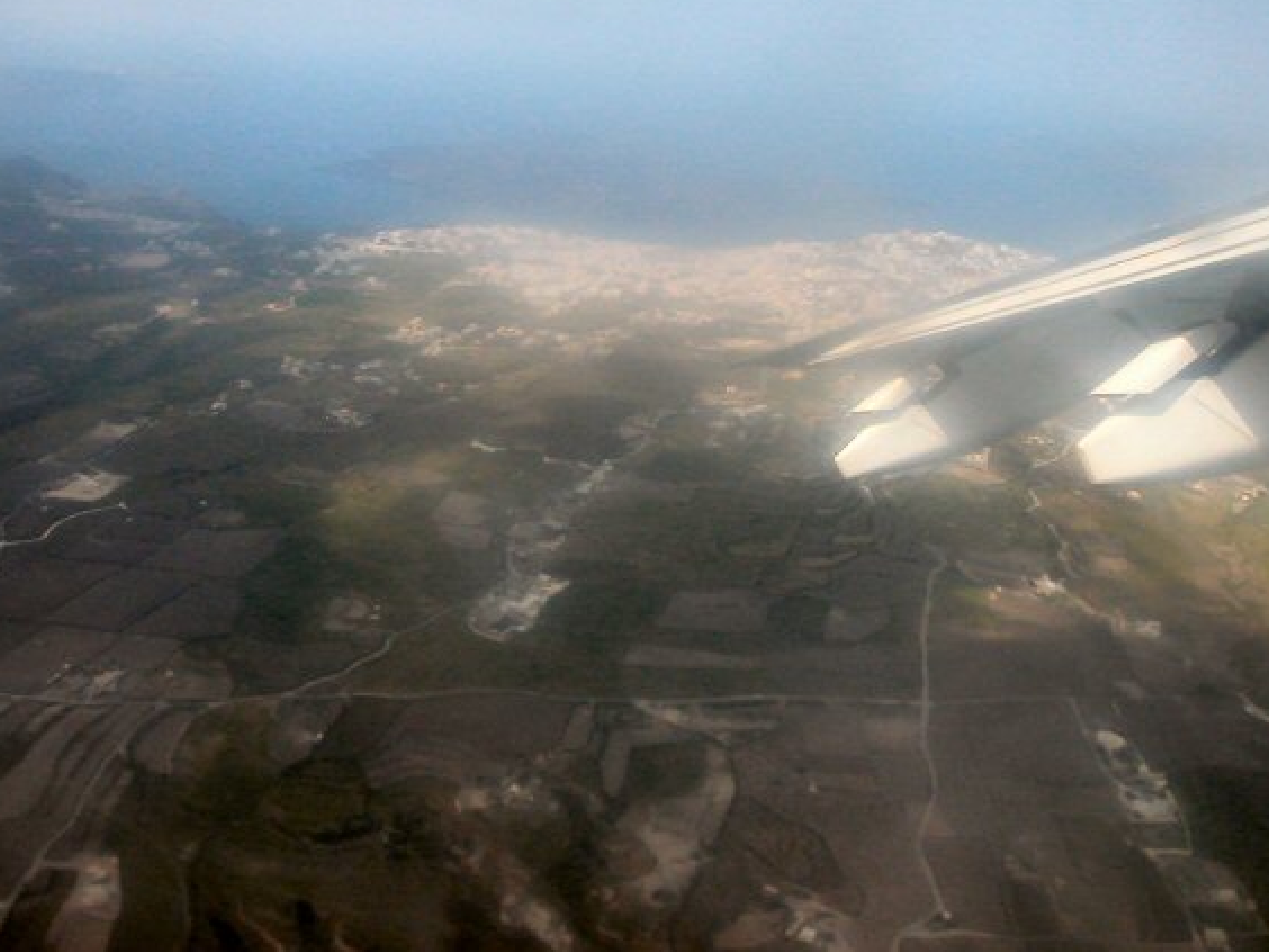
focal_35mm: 42
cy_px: 416
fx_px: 1540
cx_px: 713
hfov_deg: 44.7
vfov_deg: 34.3
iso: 100
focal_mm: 5.6
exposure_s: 1/449
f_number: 4.5
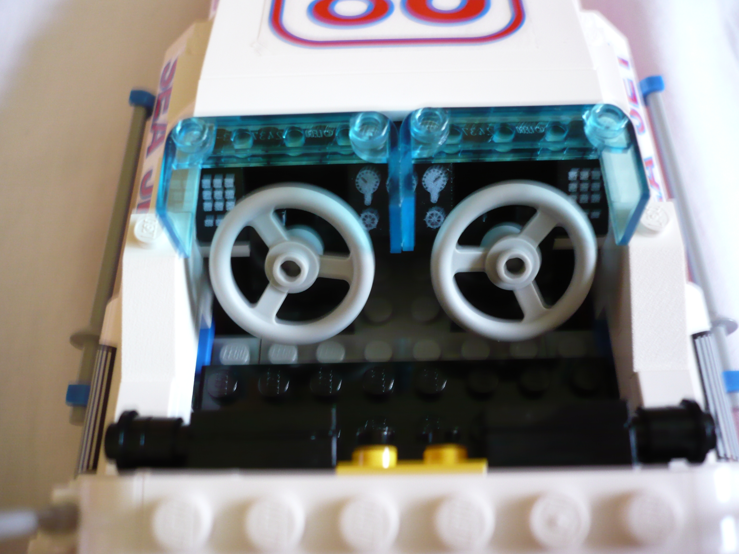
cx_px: 370
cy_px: 277
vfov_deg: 40.7
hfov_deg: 52.6
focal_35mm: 35
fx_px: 747
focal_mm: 5.8
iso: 200
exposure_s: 1/8
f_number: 2.8
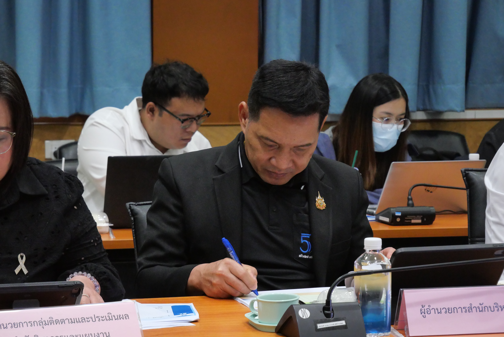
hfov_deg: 17.9
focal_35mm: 114
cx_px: 252
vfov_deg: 12.0
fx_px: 1597
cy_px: 168
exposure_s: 1/100
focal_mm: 55
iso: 3200
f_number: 5.6
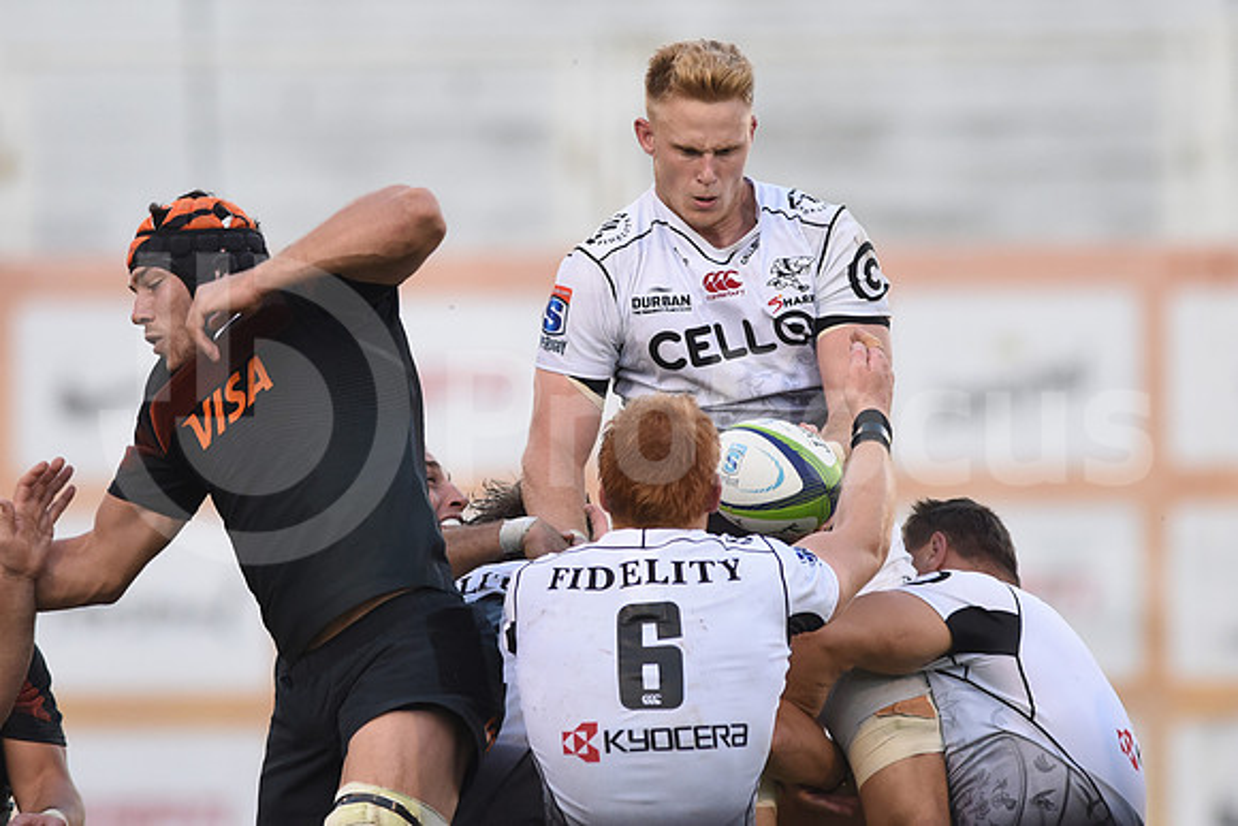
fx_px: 14446
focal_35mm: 420
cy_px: 413
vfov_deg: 3.3
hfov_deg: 4.9
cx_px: 619
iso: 1250
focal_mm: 420
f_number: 4
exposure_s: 1/1000
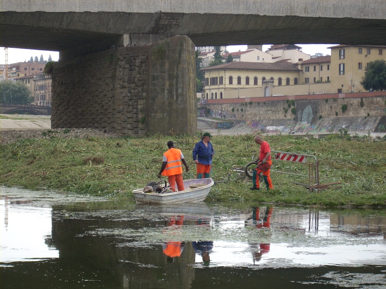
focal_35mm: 113
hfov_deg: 17.4
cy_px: 144
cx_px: 193
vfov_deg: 13.1
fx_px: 1260
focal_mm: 18.6
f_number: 5.2
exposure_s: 1/136
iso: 64
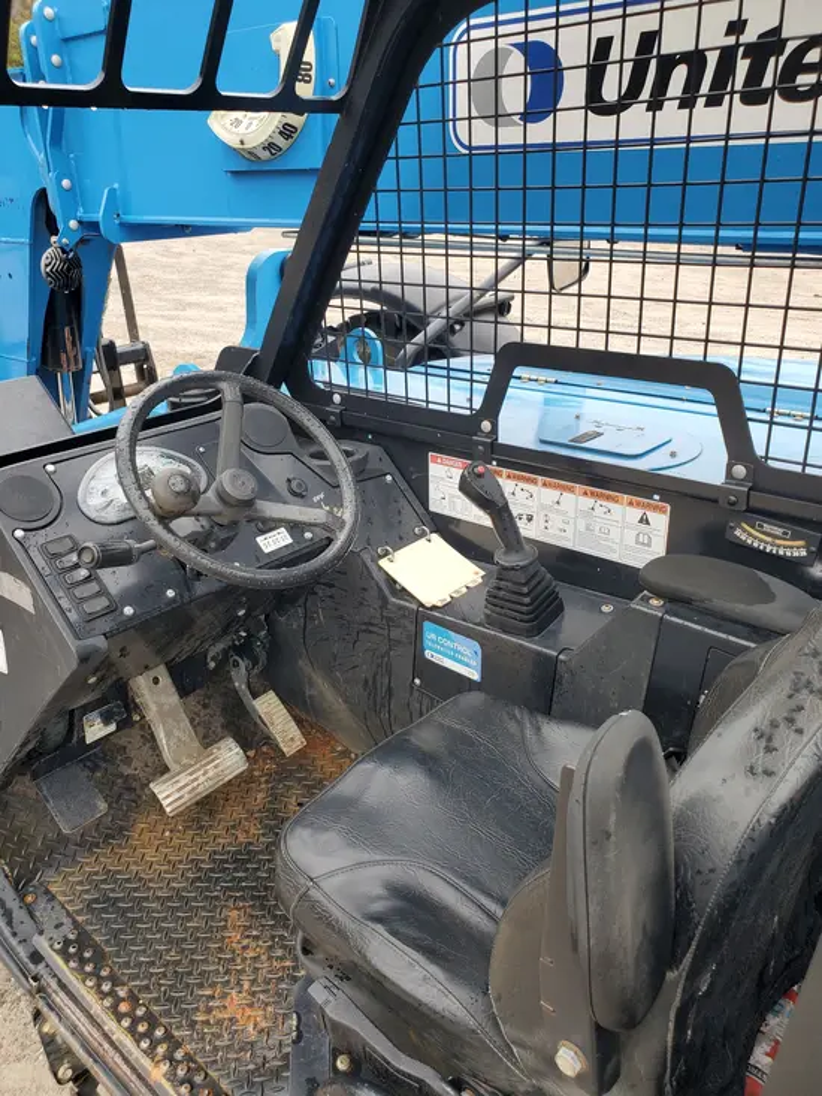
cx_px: 411
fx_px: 823
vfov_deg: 67.3
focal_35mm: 26
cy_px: 548
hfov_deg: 53.1
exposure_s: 1/120
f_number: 2.4
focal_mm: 4.3
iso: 80
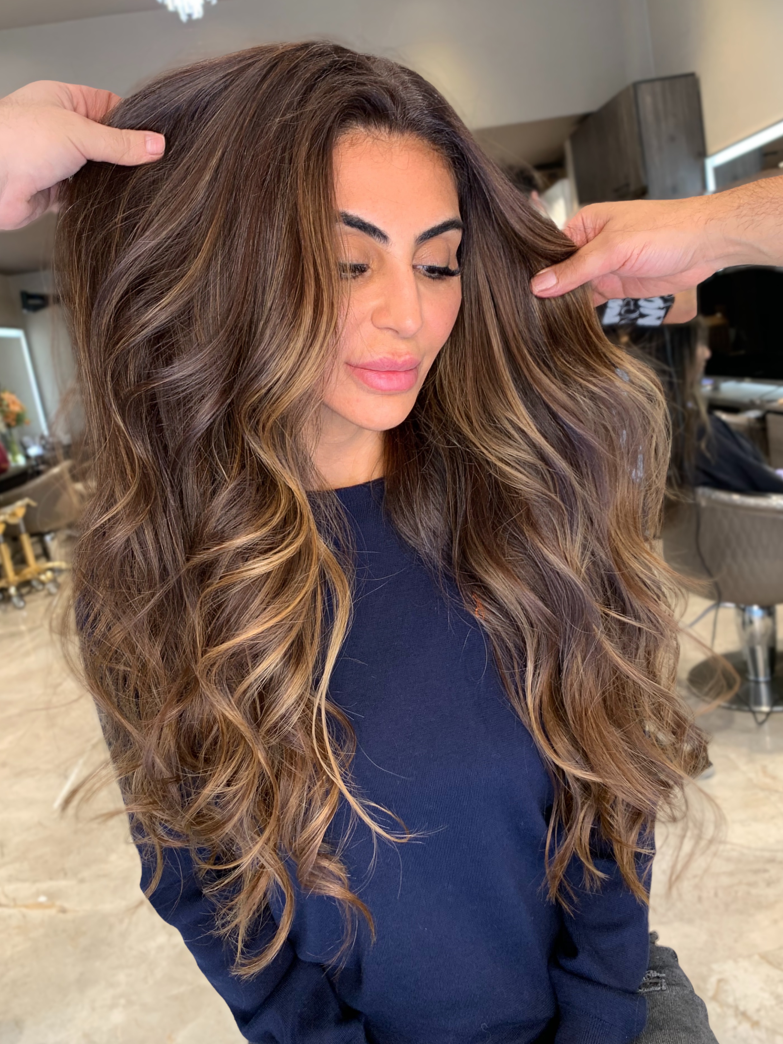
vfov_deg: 63.4
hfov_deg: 49.7
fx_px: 844
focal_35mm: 28
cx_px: 418
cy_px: 501
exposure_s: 1/50
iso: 80
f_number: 1.8
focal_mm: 4.25
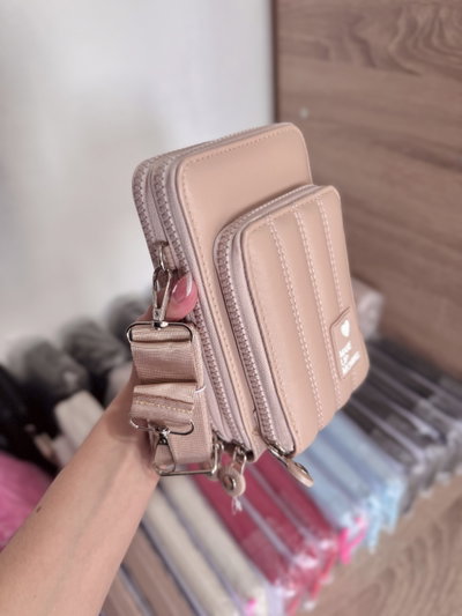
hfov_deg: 56.8
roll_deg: +7.2
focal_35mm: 24
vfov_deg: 71.6
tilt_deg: -39.2
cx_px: 231
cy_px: 308
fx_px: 427
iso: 125
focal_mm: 6.76
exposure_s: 1/121
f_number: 1.78
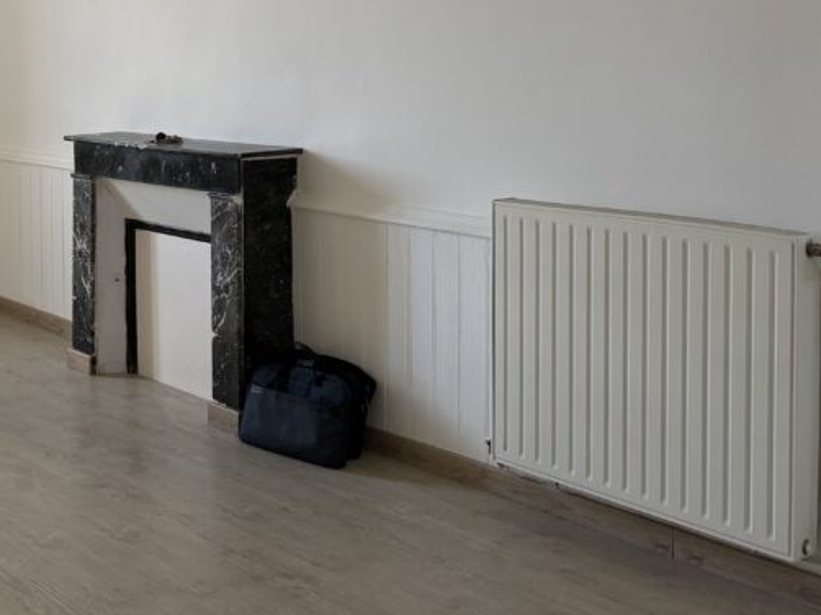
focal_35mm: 49
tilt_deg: -1.6
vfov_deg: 28.7
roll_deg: +0.7
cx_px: -10
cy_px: 82
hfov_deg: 35.1
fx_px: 1162
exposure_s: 1/228
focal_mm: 6.76
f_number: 1.78
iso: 200
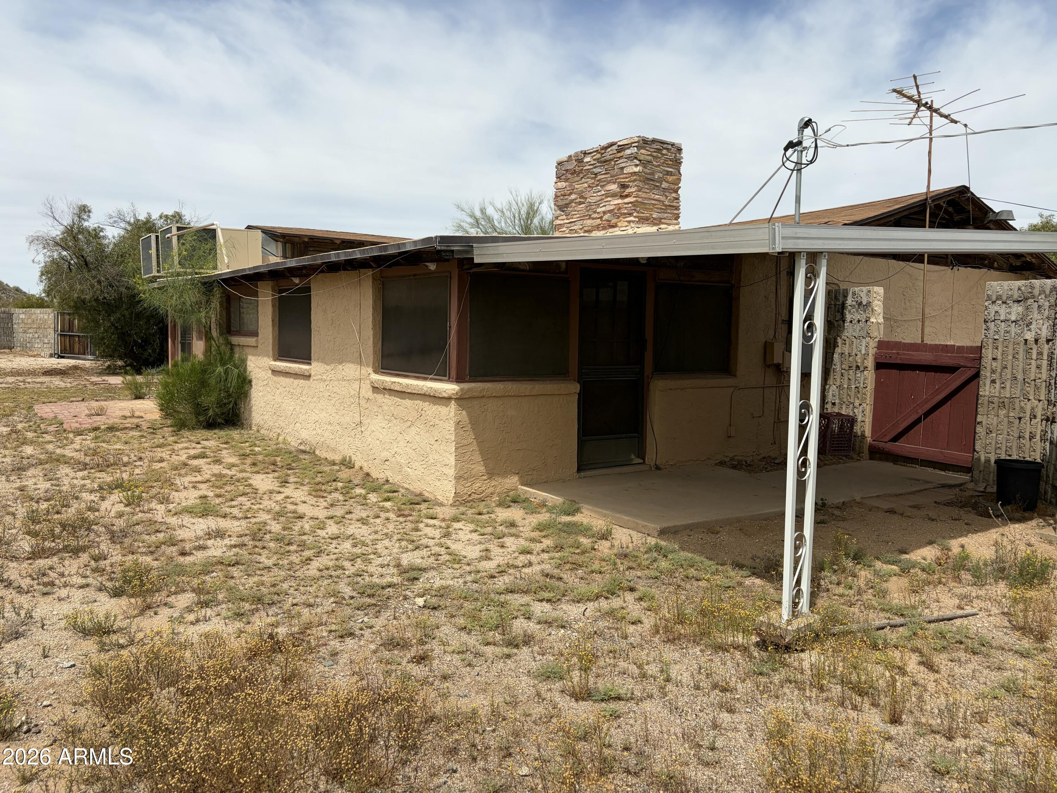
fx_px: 794
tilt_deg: -3.6
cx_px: 528
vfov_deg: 53.1
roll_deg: -0.9
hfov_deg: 67.3
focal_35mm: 26
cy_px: 396
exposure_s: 1/6993
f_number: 1.6
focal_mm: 5.96
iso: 64
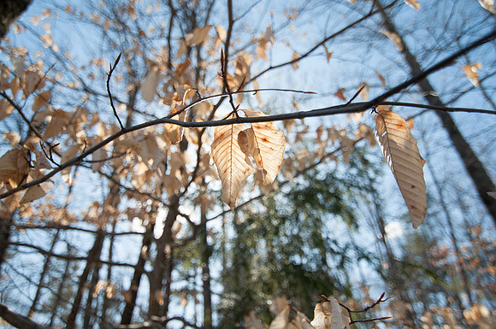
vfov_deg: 53.0
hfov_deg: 73.8
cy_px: 164
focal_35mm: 24
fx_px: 330
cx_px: 248
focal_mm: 16
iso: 200
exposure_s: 1/2000
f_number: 2.8
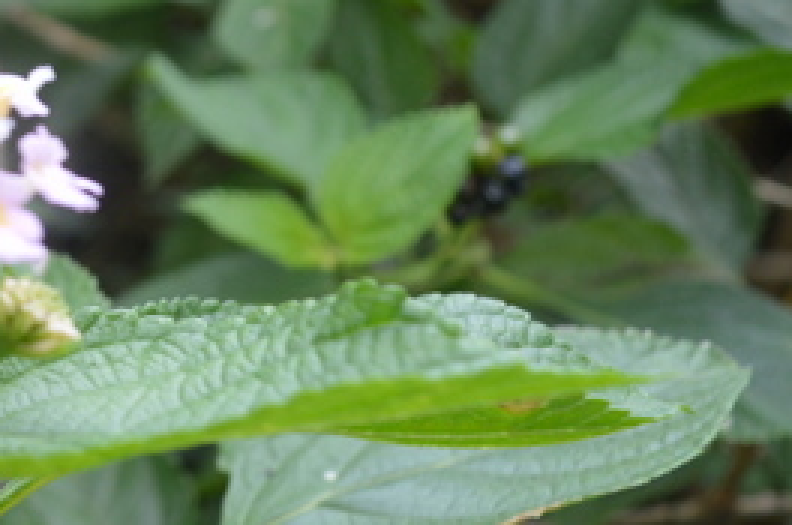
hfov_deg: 19.1
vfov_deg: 14.2
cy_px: 90
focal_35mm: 96
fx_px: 2098
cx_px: -348
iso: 280
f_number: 5.6
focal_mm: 21
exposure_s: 1/125
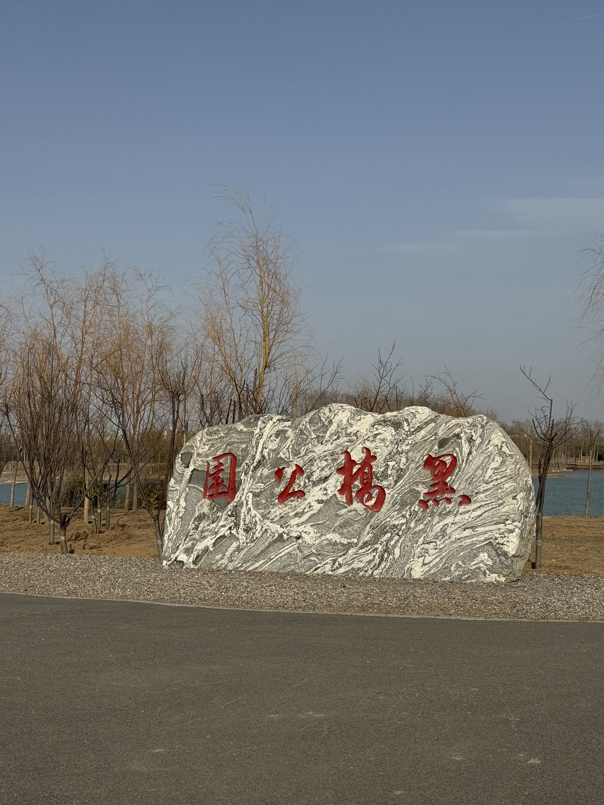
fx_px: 1117
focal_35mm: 48
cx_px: 302
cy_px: 402
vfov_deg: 39.7
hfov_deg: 30.3
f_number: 1.78
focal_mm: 6.86
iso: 80
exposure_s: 1/7937
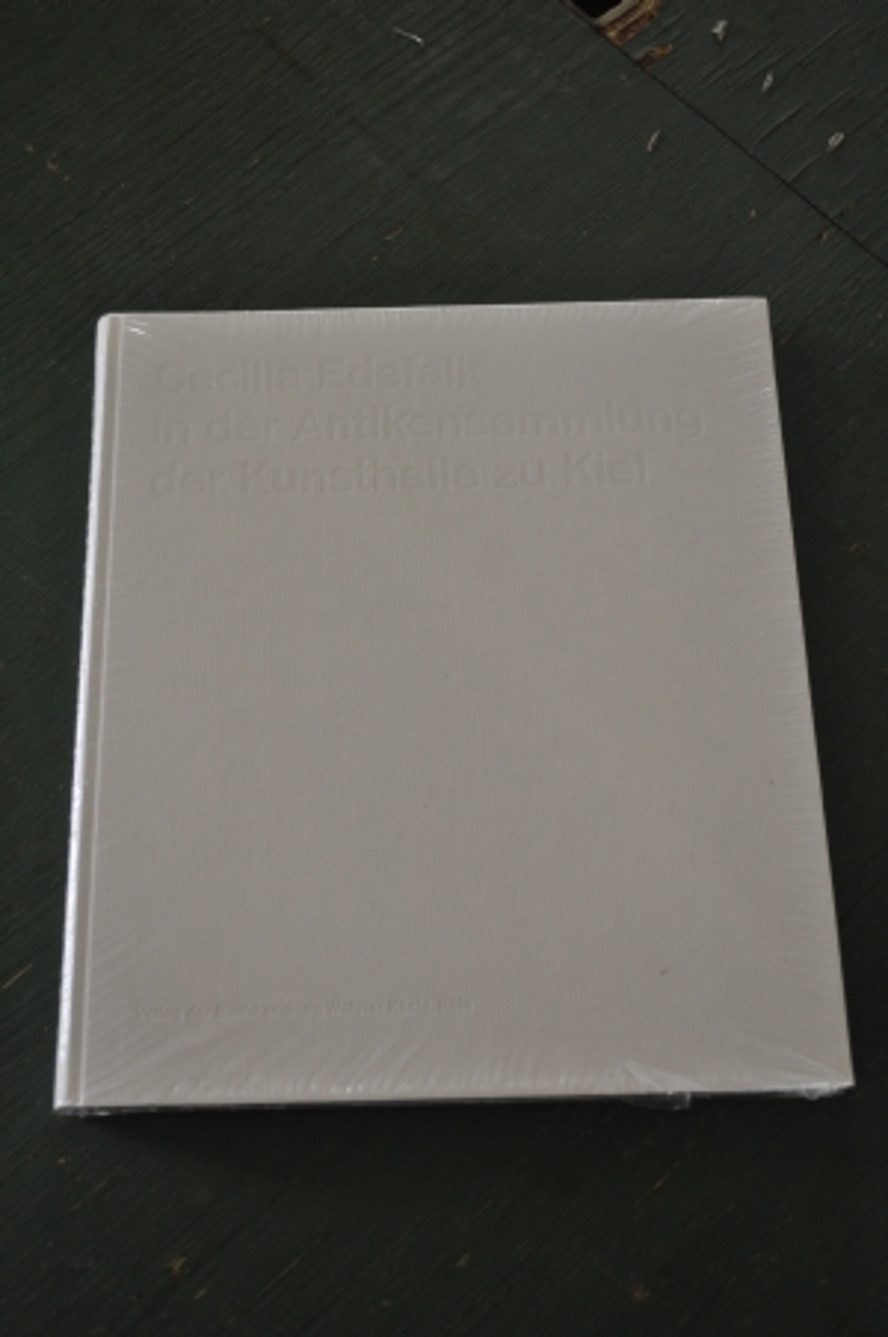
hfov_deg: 28.0
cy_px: 668
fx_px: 1781
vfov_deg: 41.2
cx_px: 444
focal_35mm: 48
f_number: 4.8
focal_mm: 32
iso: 560
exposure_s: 1/60
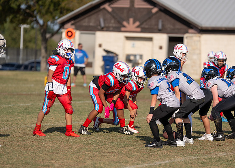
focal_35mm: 219
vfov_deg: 6.6
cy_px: 84
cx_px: 126
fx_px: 1462
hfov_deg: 9.2
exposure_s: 1/3200
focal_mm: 200
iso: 100
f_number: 3.2
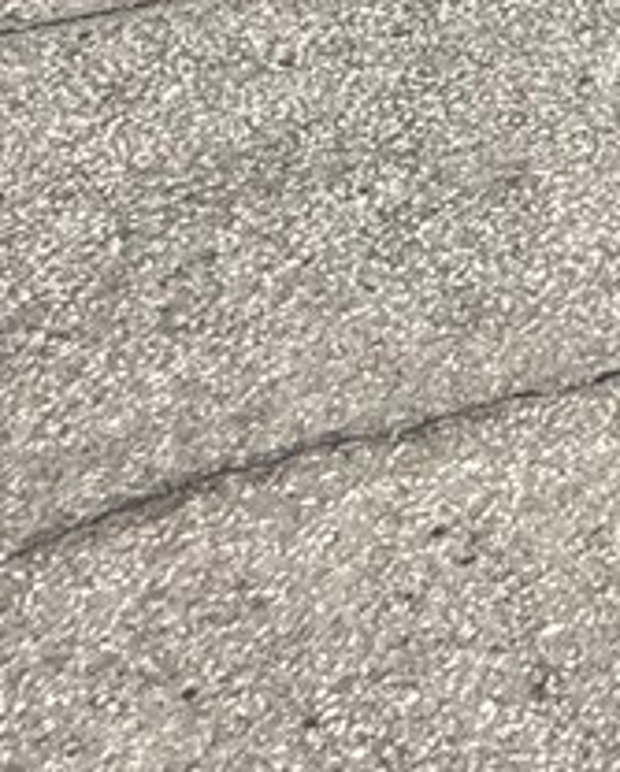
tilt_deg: +4.8
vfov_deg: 13.3
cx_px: 1782
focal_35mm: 105
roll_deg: +0.9
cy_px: -1095
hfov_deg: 10.8
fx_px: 2403
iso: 50
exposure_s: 1/2976
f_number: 2.2
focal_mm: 2.22
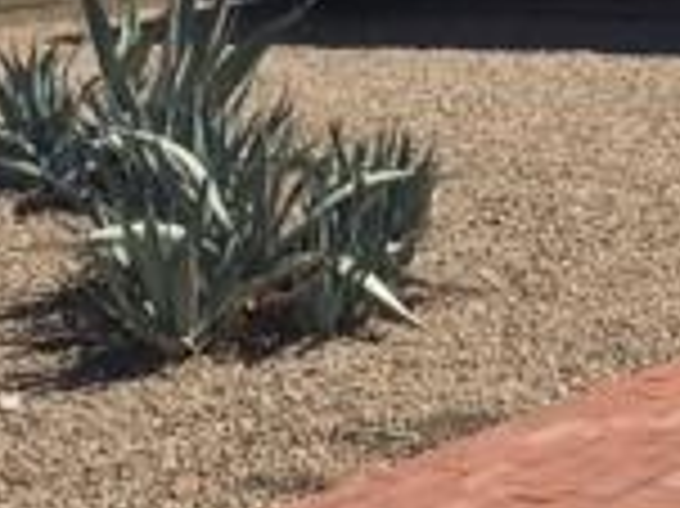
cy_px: -171
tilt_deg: -1.0
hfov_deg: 14.3
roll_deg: +1.0
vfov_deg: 11.7
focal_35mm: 123
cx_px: 1189
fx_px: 2414
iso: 25
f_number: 2.2
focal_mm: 4.15
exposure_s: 1/2564
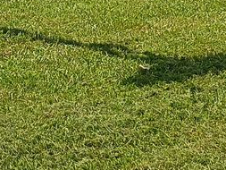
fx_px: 999
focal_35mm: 153
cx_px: 49
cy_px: 6
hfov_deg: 12.9
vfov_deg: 9.6
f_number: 1.8
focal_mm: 4.27
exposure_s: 1/1307
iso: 102
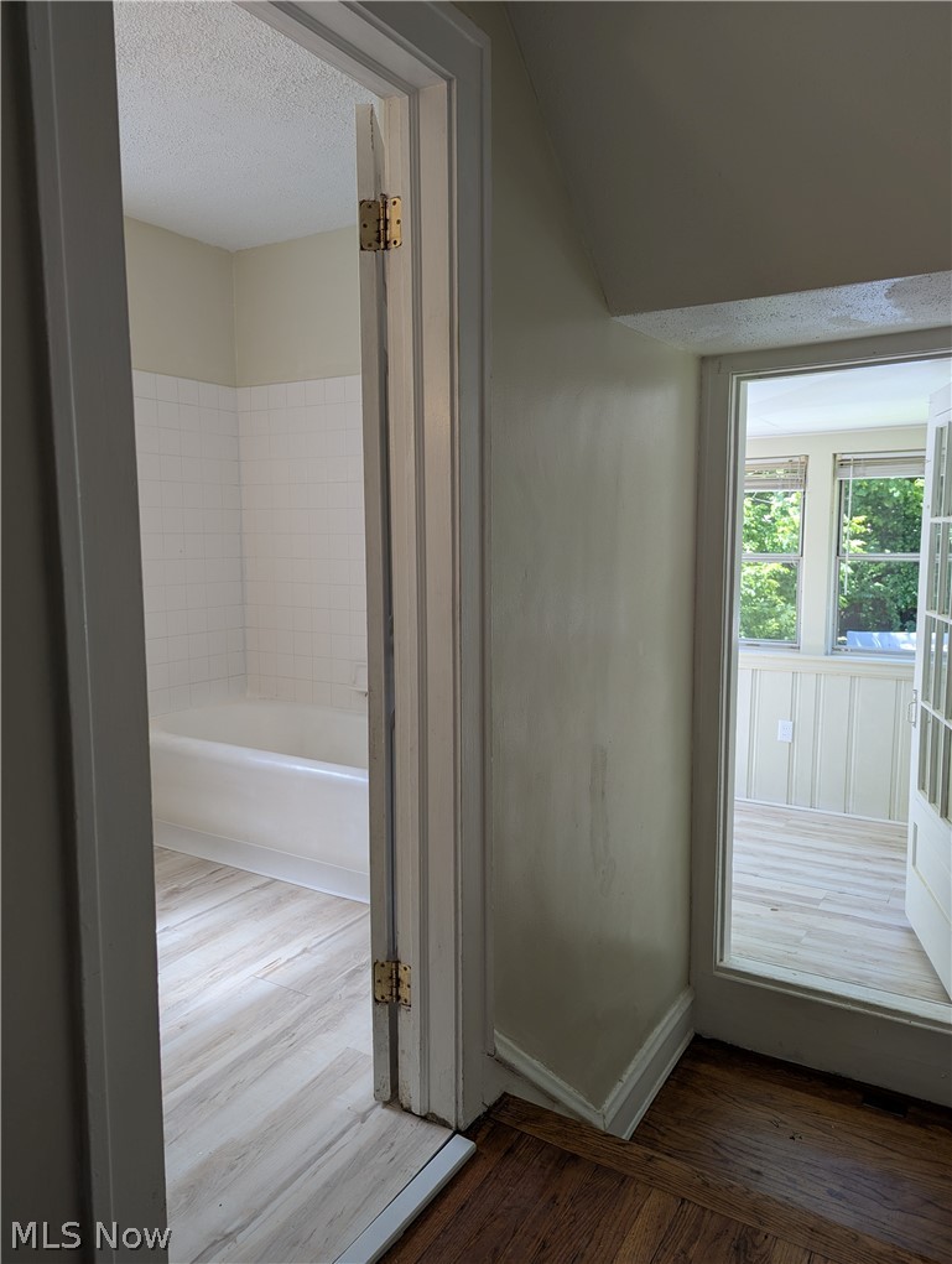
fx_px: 878
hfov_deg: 56.9
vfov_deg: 71.5
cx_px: 476
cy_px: 632
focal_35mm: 24
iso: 38
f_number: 1.85
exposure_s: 1/120
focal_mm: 6.81
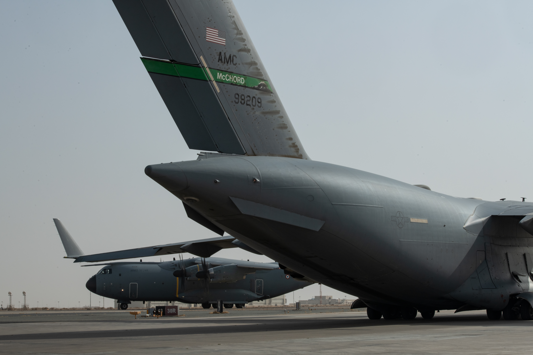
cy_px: 178
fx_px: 1036
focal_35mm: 70
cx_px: 266
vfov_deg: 19.5
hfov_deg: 28.8
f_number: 22
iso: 200
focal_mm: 70
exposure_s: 1/250
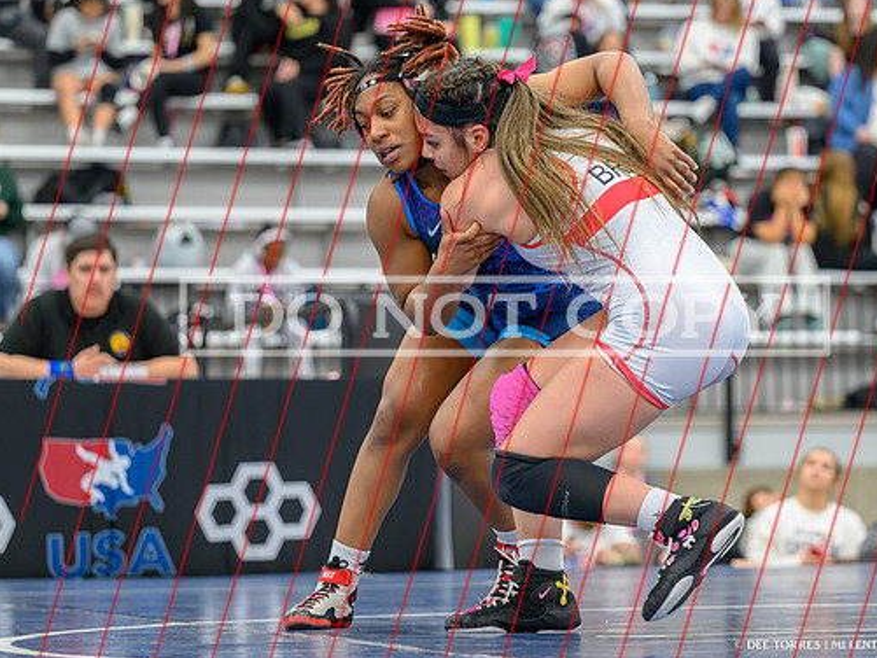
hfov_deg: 13.0
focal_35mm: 152
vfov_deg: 9.8
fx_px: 3852
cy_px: 253
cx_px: 534
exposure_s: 1/800
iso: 2500
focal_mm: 105
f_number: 2.8
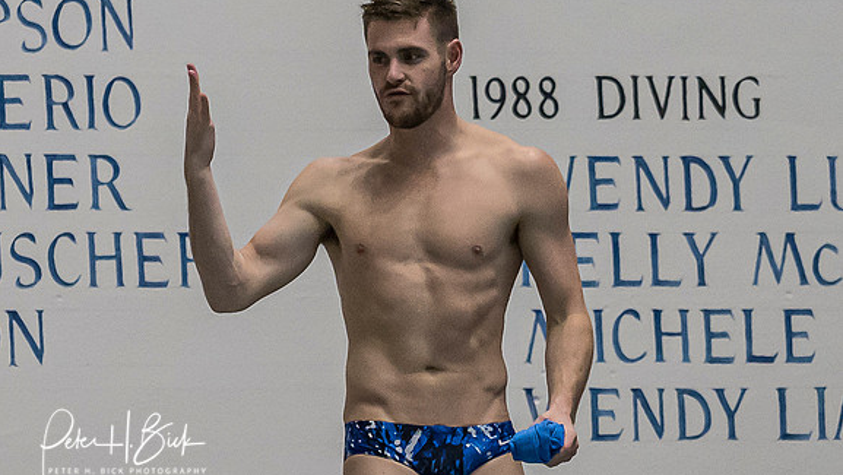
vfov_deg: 2.4
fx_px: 11538
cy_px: 240
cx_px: 420
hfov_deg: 4.2
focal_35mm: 516
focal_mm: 85
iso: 1600
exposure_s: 1/1000
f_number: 2.8
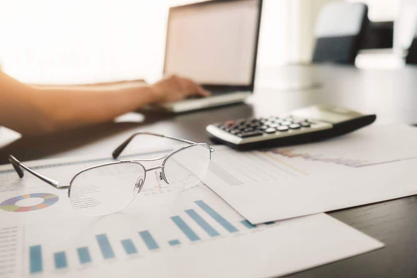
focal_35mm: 35
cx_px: 208
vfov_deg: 37.9
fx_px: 405
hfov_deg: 54.4
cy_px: 139
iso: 640
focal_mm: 23.3
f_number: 3.2
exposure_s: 1/125
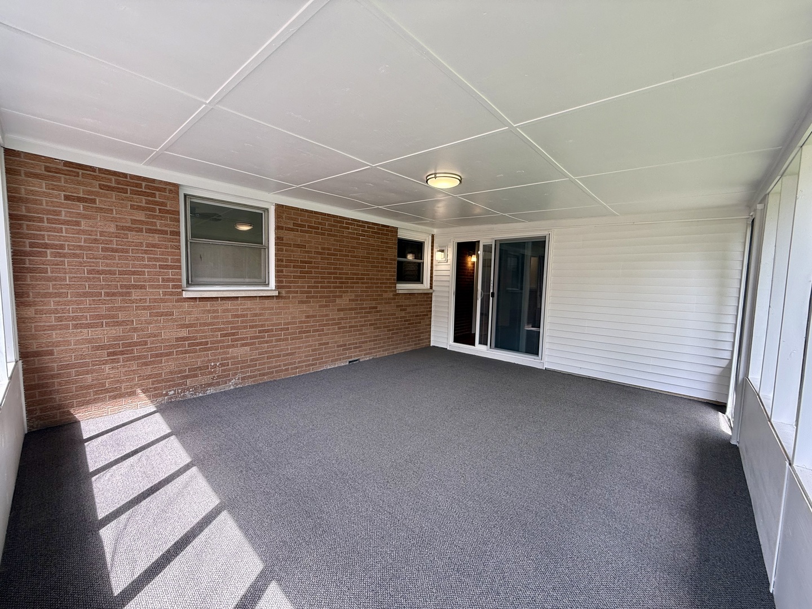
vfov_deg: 85.7
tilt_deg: -4.4
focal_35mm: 14
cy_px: 304
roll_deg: -2.0
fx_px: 328
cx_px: 406
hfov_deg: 102.1
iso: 64
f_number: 2.2
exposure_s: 1/134
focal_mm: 2.22
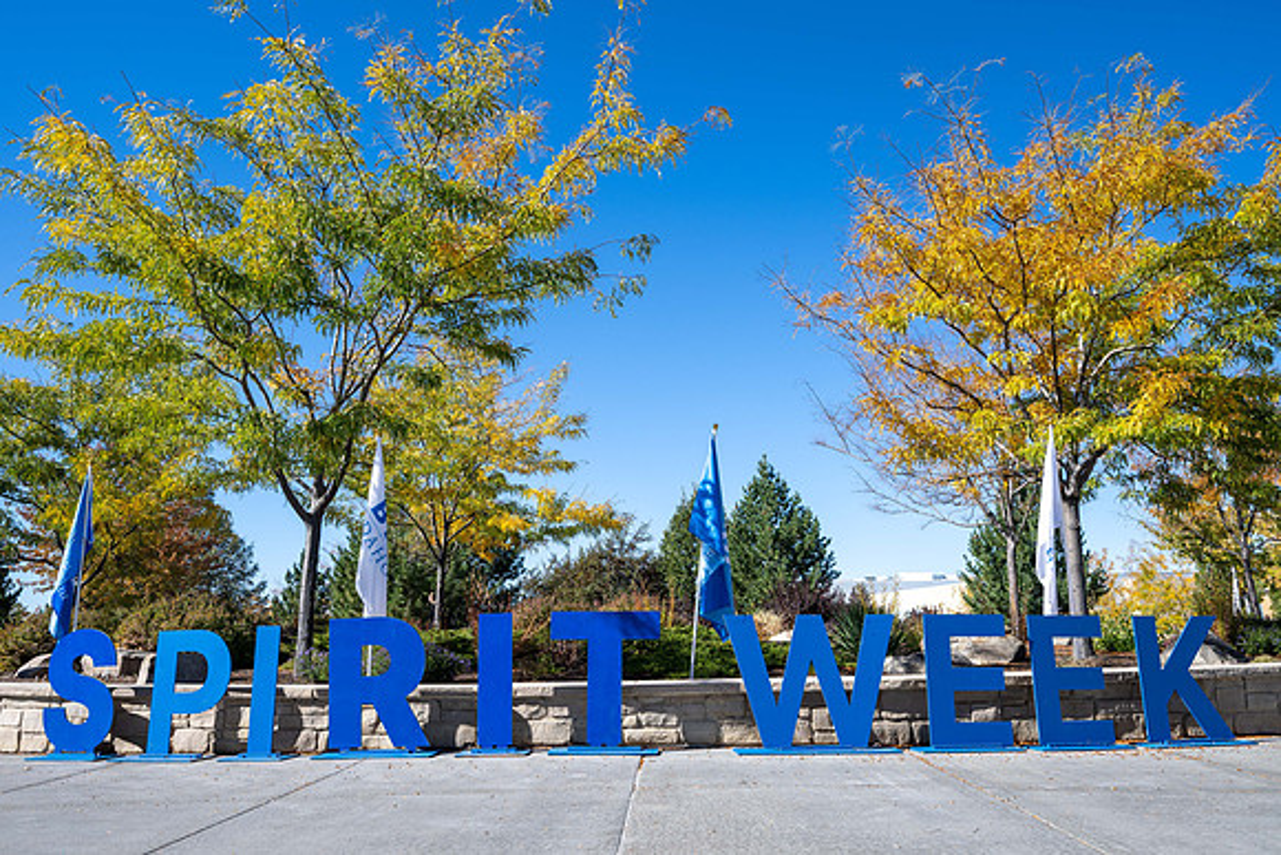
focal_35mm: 25
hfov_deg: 71.2
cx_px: 643
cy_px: 421
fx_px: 894
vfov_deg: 51.1
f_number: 9
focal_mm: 24.5
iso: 100
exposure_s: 1/250
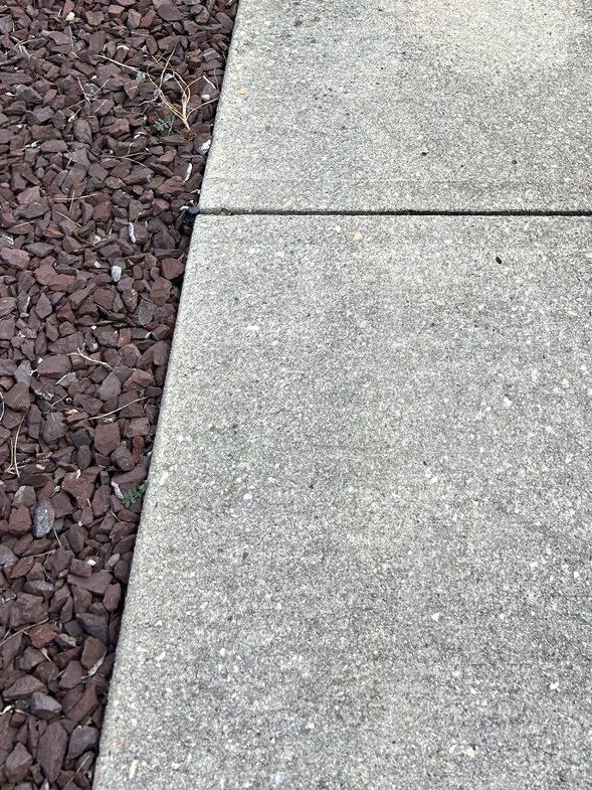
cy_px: -1
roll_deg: -2.1
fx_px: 1208
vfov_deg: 33.1
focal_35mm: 53
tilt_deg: -38.8
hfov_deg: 26.9
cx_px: 482
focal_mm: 5.7
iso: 50
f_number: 1.5
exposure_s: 1/628
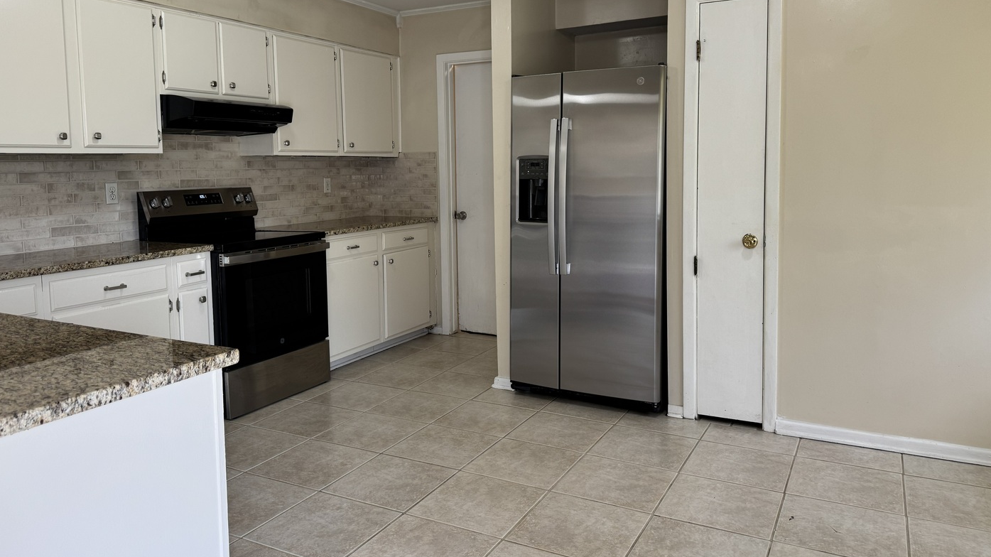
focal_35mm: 27
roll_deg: +0.8
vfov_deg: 42.6
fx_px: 709
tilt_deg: -6.3
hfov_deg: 69.9
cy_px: 218
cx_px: 483
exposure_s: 1/120
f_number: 1.78
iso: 125
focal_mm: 6.76
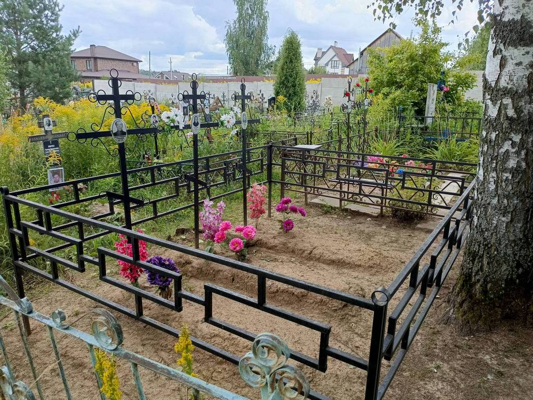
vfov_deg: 54.9
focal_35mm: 25
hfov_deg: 69.4
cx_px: 266
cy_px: 200
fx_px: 385
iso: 112
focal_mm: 4.76
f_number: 1.69
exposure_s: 1/271
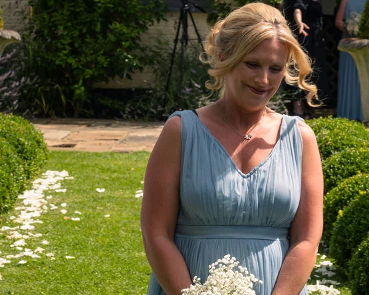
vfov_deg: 7.9
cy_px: 226
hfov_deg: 9.9
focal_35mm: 195
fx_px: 2130
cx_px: 214
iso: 160
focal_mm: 75
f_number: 10
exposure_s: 1/200
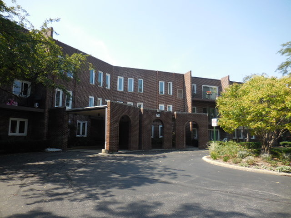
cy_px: 109
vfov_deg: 54.9
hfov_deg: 69.4
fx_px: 210
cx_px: 146
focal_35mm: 25
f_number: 3.3
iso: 125
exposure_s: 1/640
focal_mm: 4.5
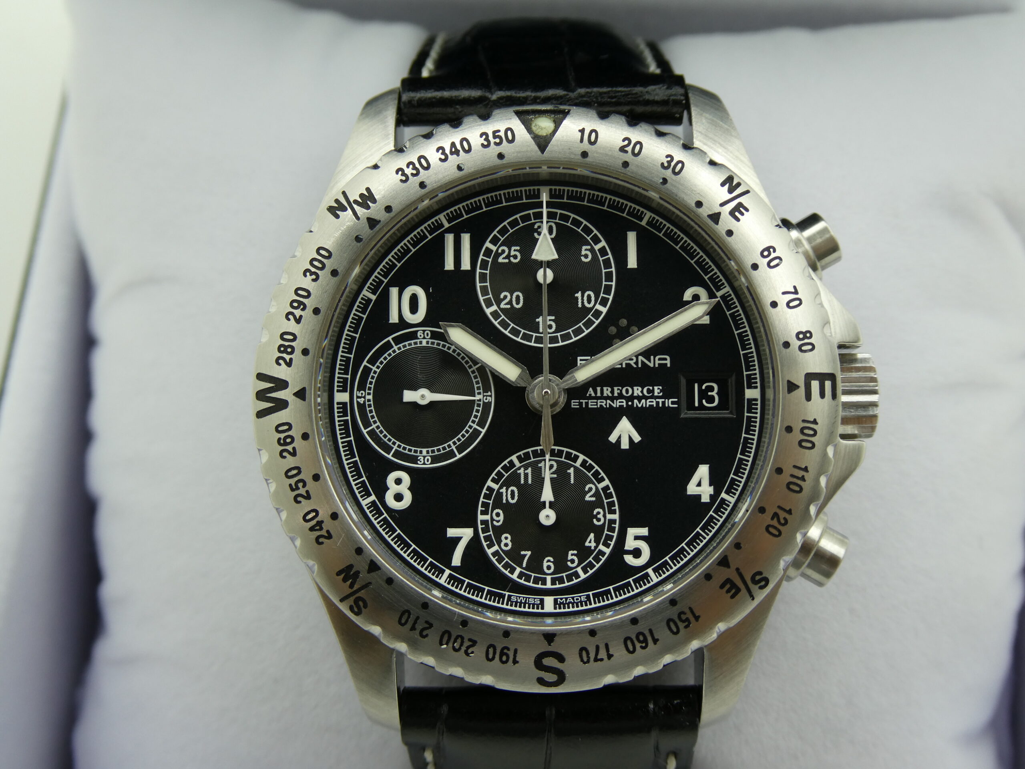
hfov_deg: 38.2
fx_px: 1481
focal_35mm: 50
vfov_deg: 29.1
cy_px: 384
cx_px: 512
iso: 80
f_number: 4.1
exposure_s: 1/80
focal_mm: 9
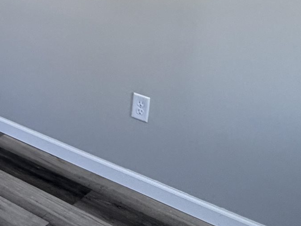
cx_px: -87
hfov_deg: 26.0
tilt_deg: -8.1
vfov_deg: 21.3
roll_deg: -0.6
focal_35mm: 64
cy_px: -48
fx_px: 557
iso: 125
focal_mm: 2.22
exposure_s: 1/120
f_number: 2.2
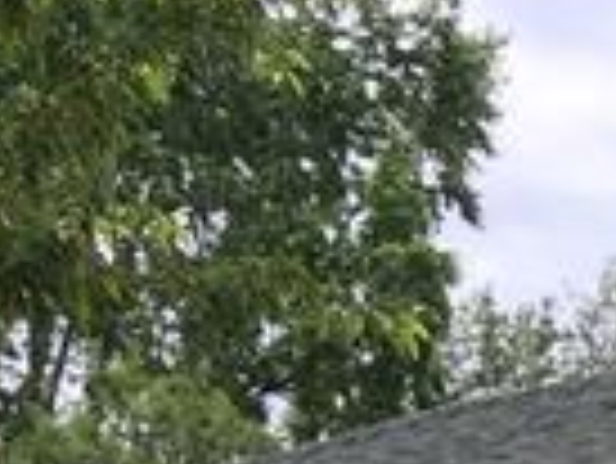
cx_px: 1241
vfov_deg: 10.0
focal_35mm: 135
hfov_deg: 12.7
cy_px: 1018
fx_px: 2404
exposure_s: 1/596
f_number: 2.2
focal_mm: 4.15
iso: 25
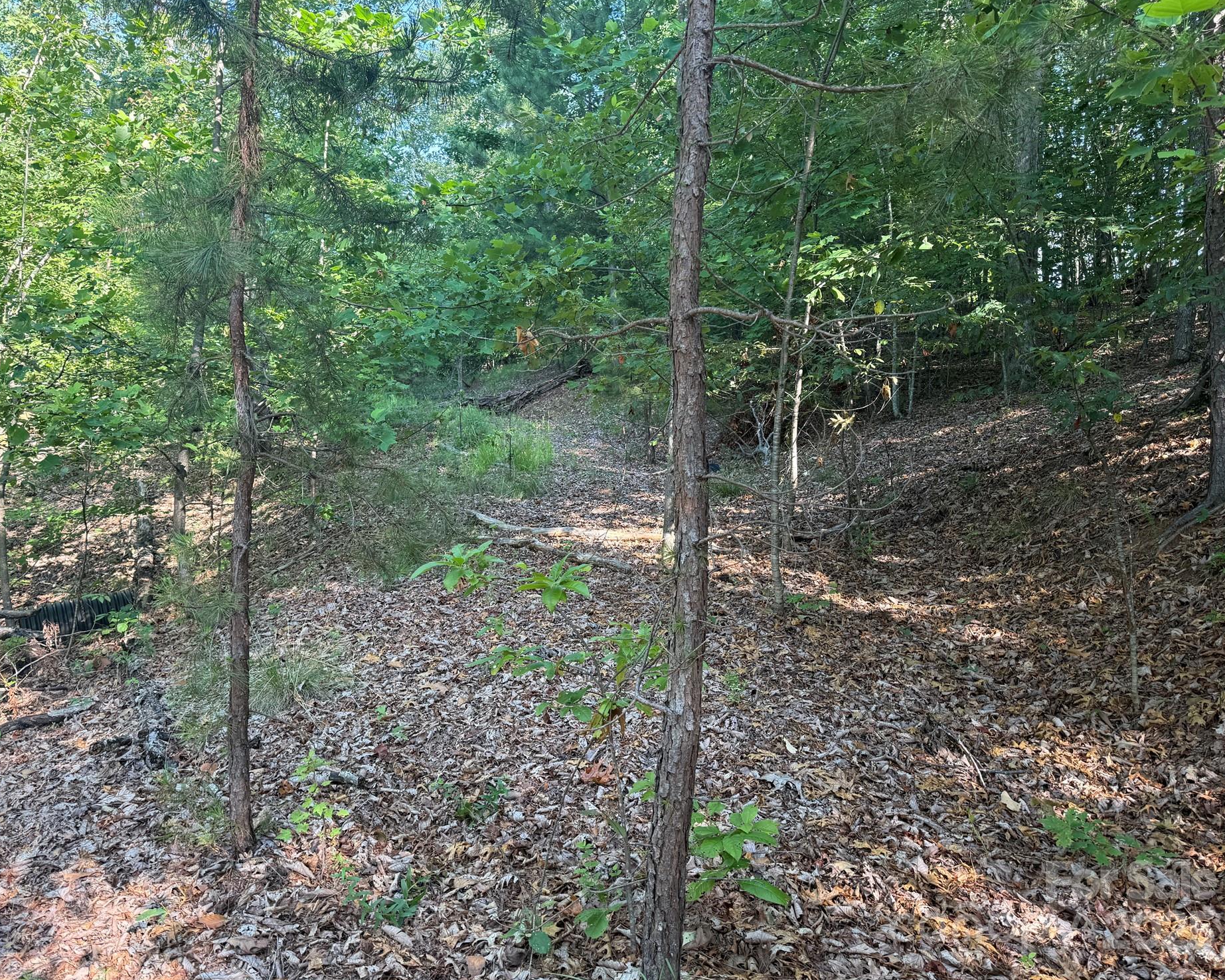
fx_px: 943
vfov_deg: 54.9
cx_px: 585
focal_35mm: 26
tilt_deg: -2.1
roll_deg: -1.5
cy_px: 475
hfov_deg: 66.0
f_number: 1.78
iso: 80
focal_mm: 6.76
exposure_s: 1/151
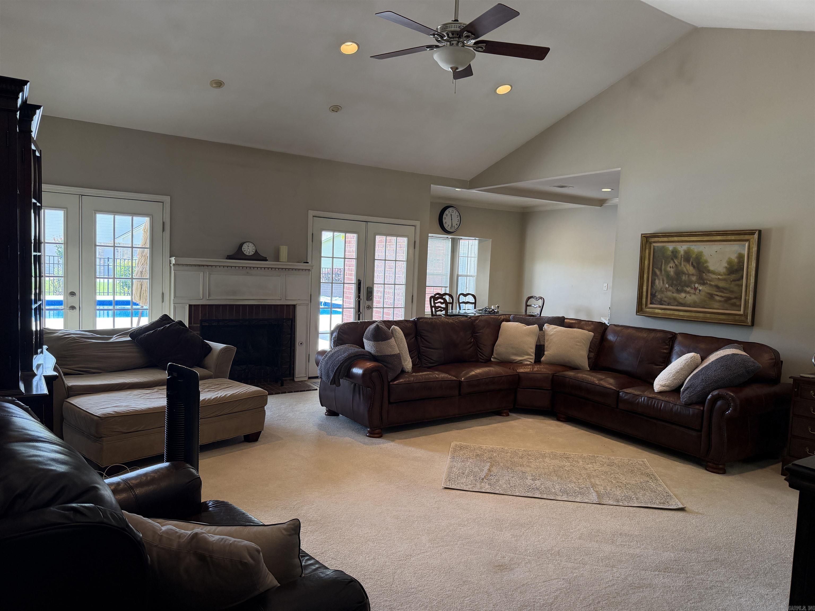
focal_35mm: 24
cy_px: 306
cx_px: 408
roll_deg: -2.7
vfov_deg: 56.8
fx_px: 565
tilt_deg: -4.6
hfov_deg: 71.6
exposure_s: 1/127
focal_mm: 6.76
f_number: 1.78
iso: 200
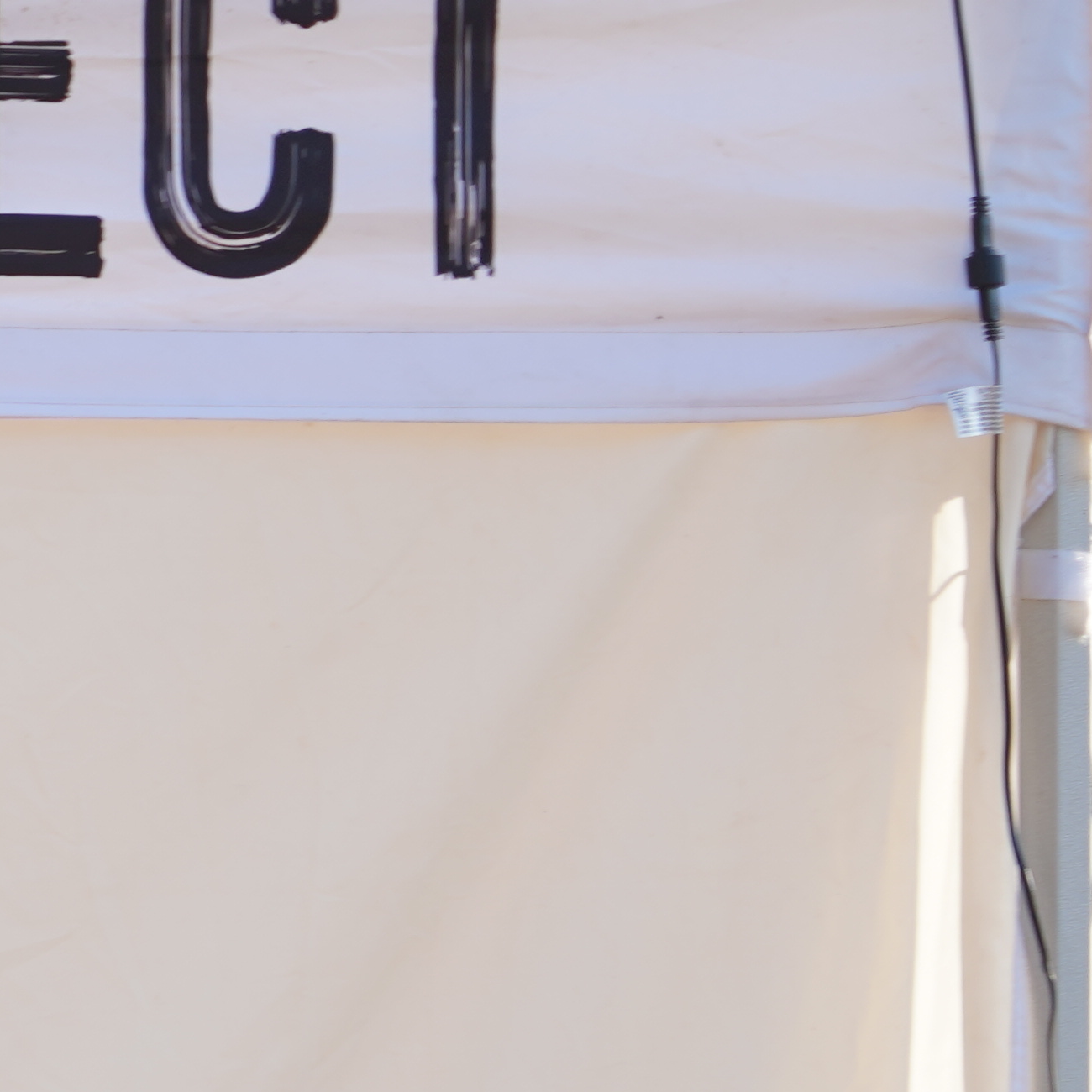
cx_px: -794
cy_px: 900
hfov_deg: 4.2
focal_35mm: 412
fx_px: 14704
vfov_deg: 4.3
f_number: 4
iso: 100
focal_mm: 105
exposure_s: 1/200
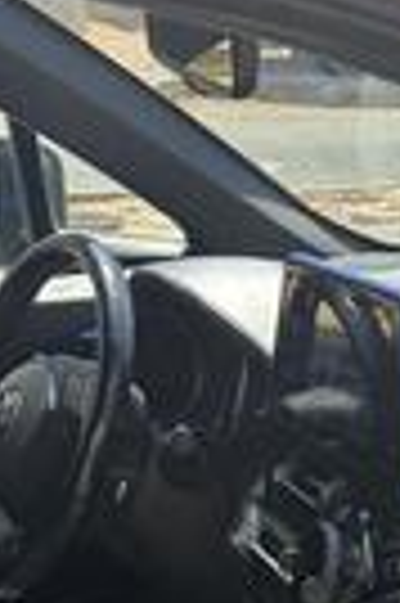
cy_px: 986
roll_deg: -1.9
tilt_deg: -31.2
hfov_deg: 13.8
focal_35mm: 97
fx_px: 1621
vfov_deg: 18.0
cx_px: 440
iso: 64
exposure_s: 1/907
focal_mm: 5.96
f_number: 1.6
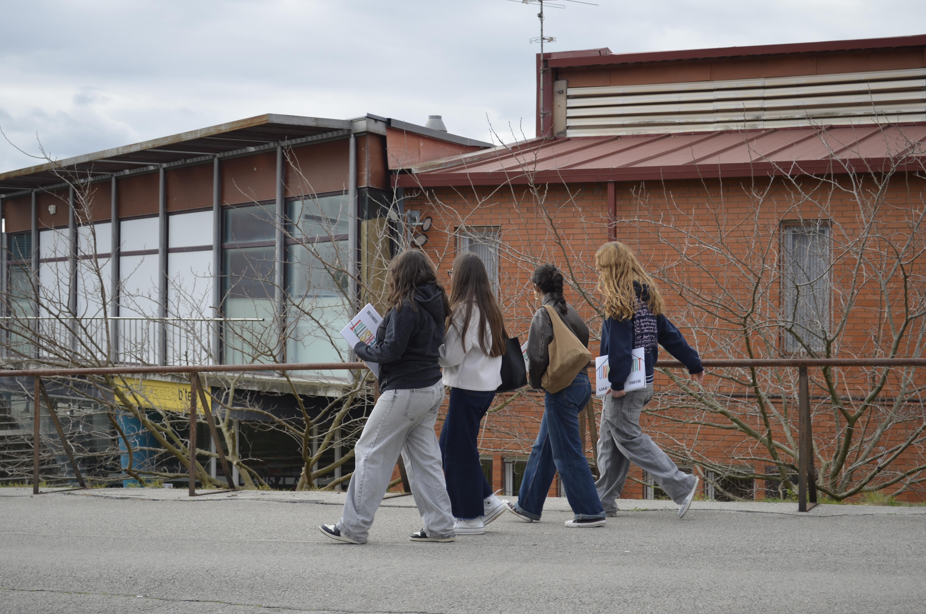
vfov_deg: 22.5
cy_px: 307
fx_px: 1540
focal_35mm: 60
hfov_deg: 33.5
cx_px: 463
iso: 100
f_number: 5.3
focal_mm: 40
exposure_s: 1/250
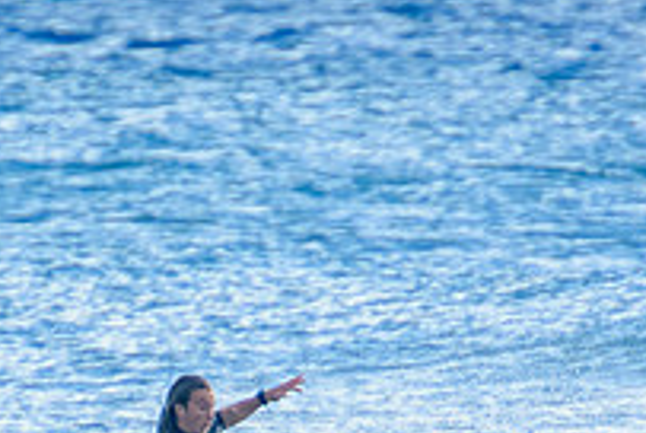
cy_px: 473
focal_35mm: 1711
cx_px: 210
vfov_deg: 0.8
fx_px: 30747
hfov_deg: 1.2
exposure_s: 1/2000
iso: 400
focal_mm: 400
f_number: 5.6
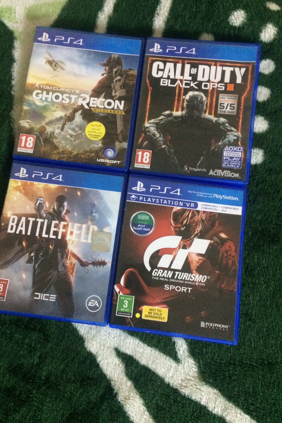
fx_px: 364
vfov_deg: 60.3
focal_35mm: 31
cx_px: 128
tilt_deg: -79.2
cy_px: 206
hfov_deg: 42.3
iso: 400
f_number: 2.2
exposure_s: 1/17
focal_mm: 4.15
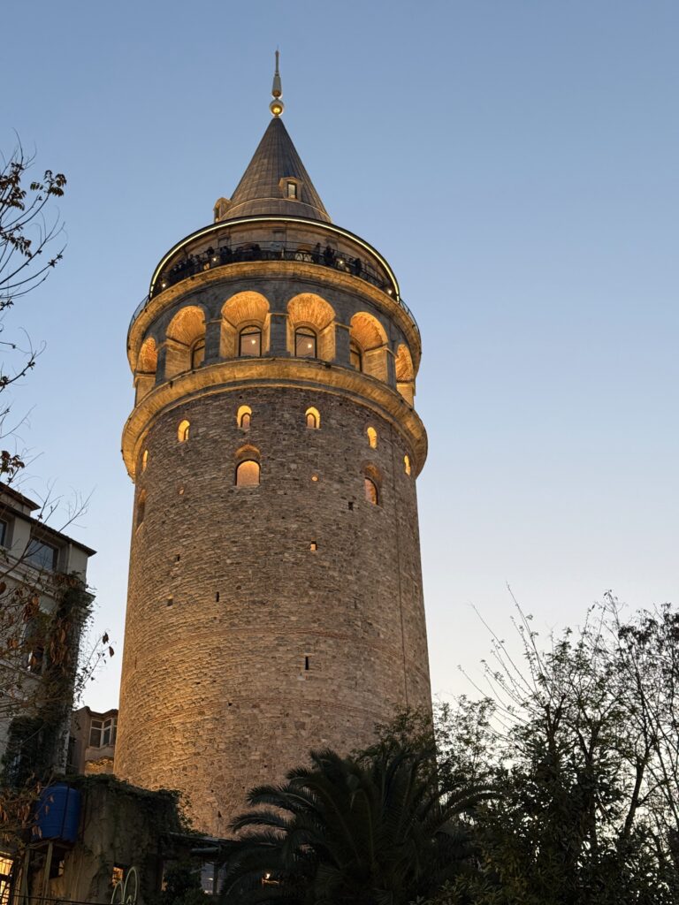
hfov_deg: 30.3
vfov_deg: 39.7
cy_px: 452
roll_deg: +1.0
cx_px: 340
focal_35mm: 48
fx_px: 1255
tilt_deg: +33.2
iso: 250
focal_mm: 6.76
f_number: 1.78
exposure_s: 1/50
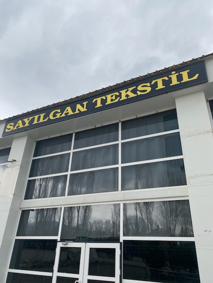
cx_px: 106
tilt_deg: +29.6
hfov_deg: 53.1
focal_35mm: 26
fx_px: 213
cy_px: 142
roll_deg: -2.0
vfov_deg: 67.3
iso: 32
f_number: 1.8
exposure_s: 1/597
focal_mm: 4.25
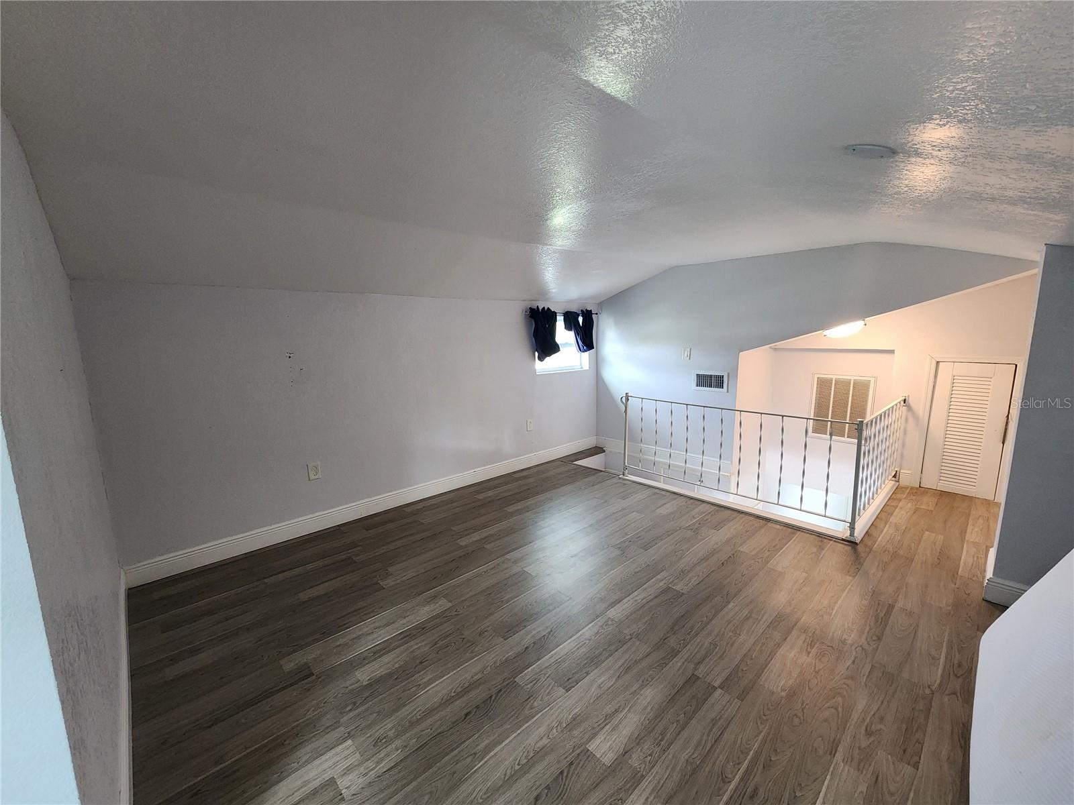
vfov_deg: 89.9
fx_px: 403
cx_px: 537
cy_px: 402
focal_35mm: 13
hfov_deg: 106.2
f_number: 2.2
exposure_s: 1/60
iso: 320
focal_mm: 2.2
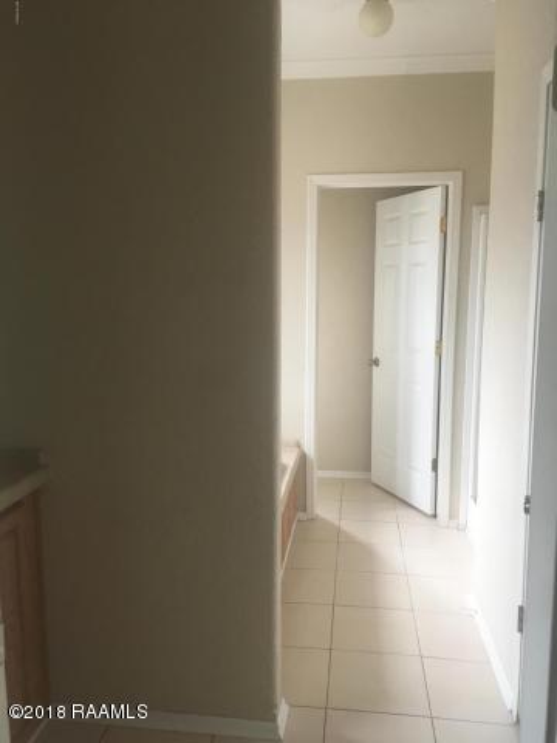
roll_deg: +0.5
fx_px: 622
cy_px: 372
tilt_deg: -6.9
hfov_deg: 48.2
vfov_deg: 61.7
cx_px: 278
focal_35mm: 29
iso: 40
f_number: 2.2
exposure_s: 1/33
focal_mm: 4.15
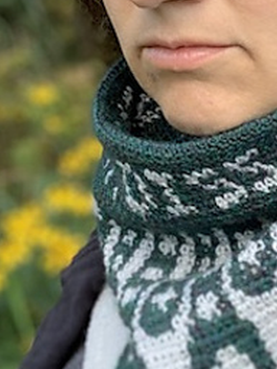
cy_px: 141
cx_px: 289
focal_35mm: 80
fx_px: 854
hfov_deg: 17.9
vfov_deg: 24.4
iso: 25
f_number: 2.2
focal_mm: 2.87
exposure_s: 1/121
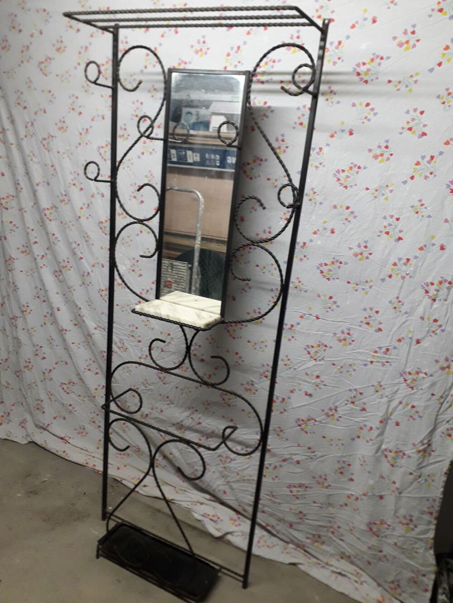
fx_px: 471
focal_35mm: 27
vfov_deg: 65.3
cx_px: 226
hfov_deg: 51.4
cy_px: 302
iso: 160
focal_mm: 3.6
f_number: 1.9
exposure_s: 1/33
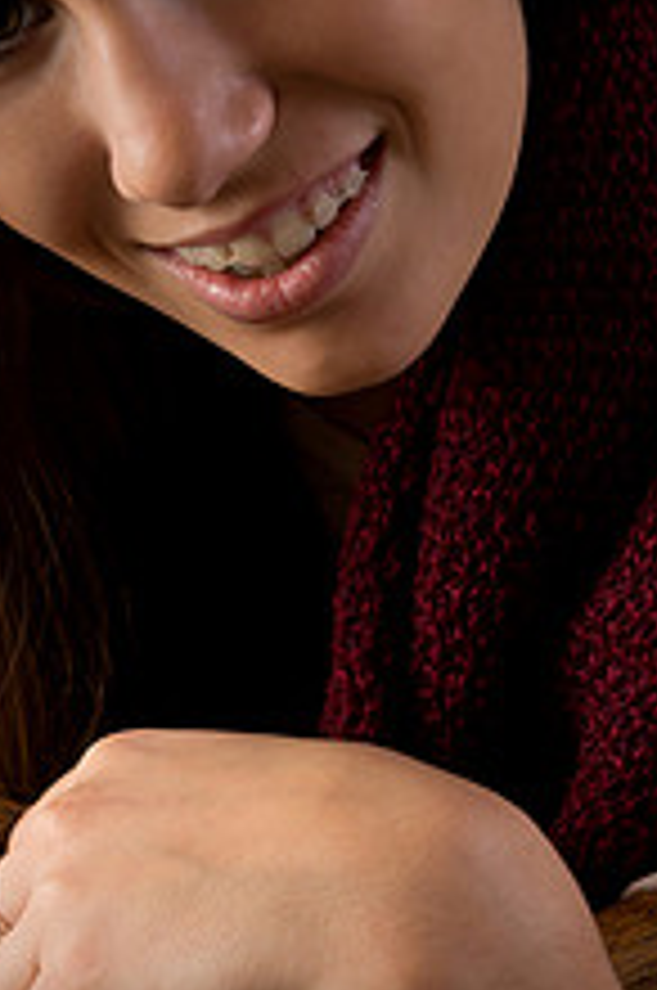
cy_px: 140
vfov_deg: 21.8
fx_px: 2526
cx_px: 133
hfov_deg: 14.7
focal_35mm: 92
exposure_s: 1/160
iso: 100
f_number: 4.5
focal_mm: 45
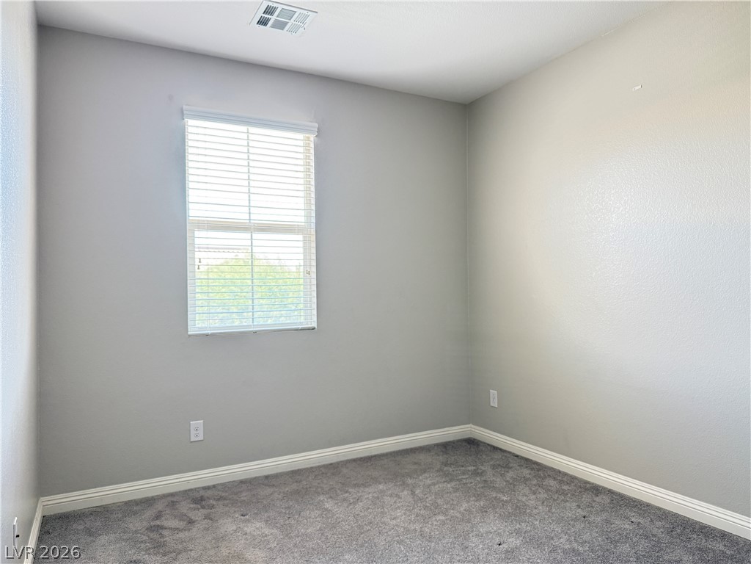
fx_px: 521
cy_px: 282
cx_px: 376
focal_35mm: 24
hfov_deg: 71.6
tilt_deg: +0.7
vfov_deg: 56.8
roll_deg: +0.4
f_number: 1.78
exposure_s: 1/60
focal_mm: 6.76
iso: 400
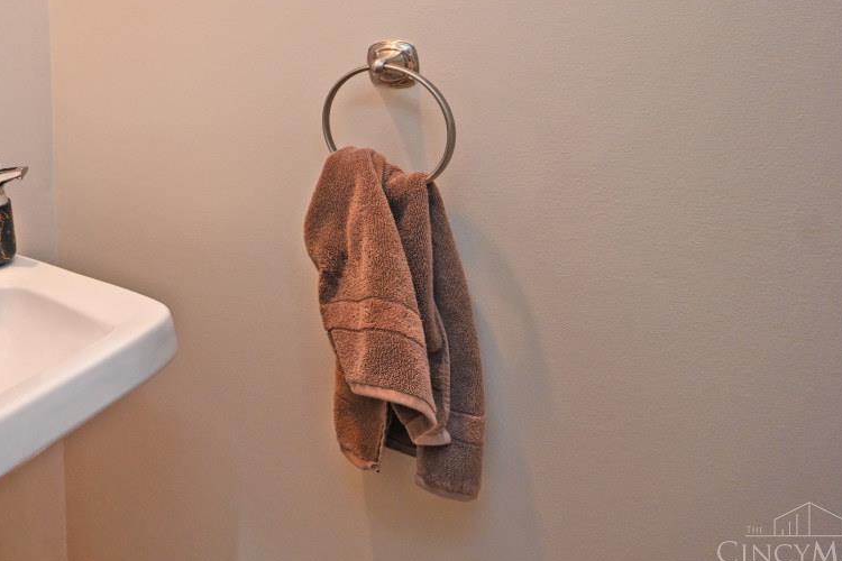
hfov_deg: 54.6
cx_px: 47
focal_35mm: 28
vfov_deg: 41.7
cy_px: 30
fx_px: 655
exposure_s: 1/60
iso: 800
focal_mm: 14
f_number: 4
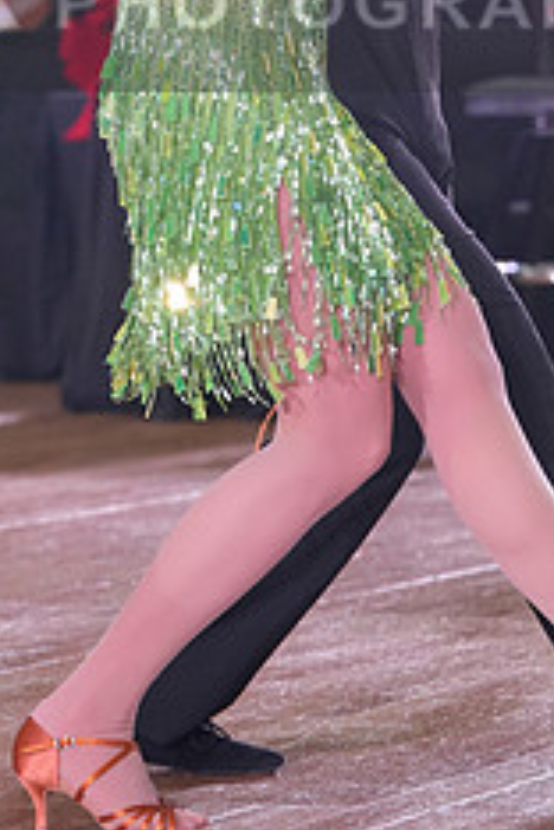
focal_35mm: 270
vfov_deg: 7.6
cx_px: 272
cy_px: -25
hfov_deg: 5.1
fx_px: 6232
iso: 2000
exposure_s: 1/500
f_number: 4
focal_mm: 109
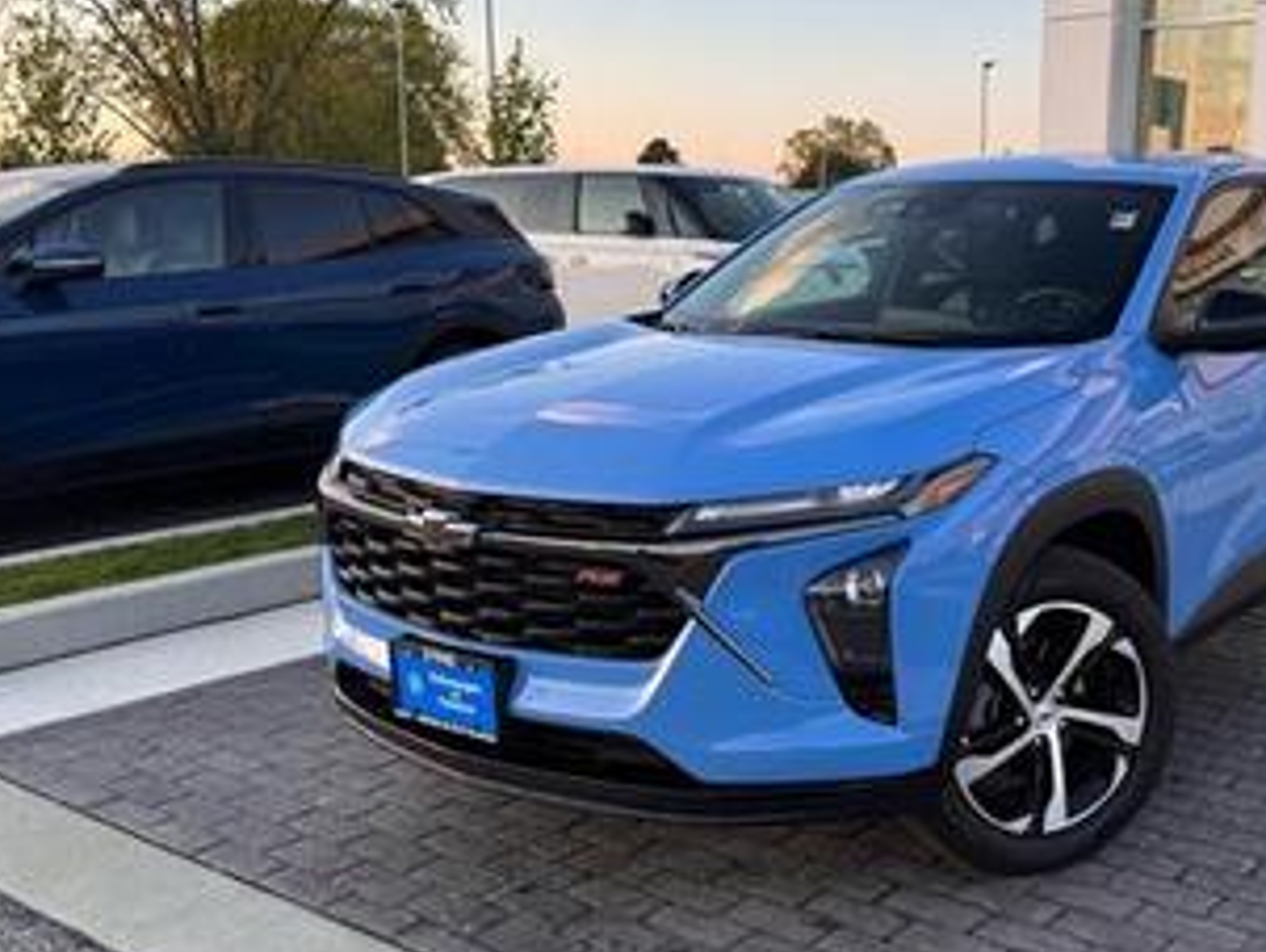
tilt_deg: -11.3
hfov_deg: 45.7
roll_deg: -1.8
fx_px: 1464
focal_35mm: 40
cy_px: 520
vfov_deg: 36.0
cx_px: 889
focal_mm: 6.76
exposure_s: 1/187
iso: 64
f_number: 1.78
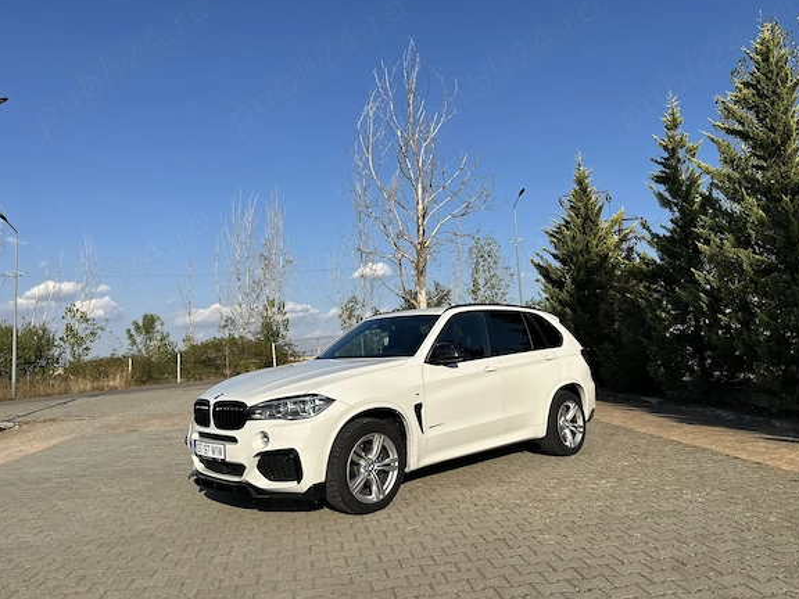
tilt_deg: +7.2
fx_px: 577
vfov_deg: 54.9
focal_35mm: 25
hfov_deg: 69.4
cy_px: 291
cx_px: 413
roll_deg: +2.0
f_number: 1.78
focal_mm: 6.86
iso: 80
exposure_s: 1/6211
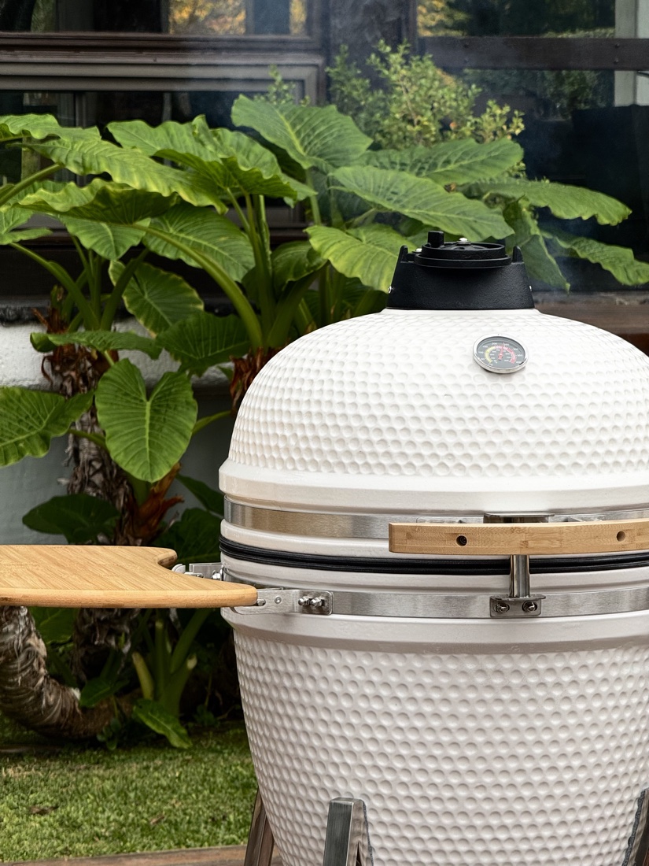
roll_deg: +0.6
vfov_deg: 16.4
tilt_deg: -6.1
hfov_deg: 12.3
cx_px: 324
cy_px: 433
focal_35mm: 120
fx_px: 3000
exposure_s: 1/315
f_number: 2.8
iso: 50
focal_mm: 15.66
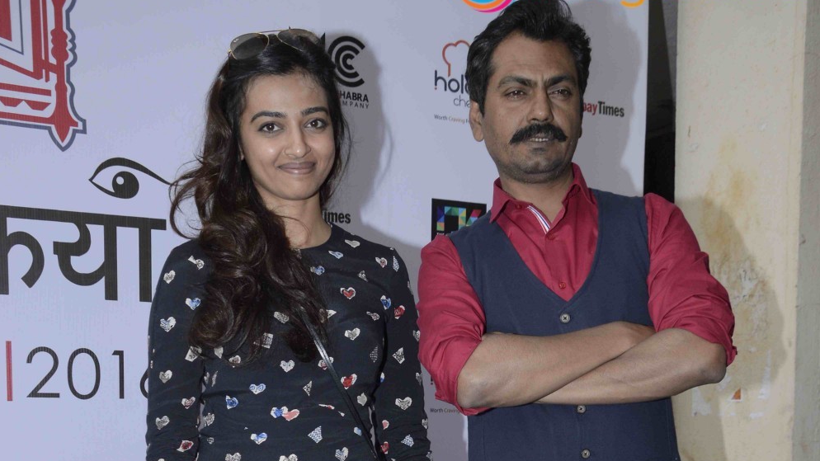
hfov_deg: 36.6
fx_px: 1239
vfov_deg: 19.7
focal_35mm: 57
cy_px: 561
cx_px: 411
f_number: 7.1
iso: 400
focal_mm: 24
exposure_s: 1/200
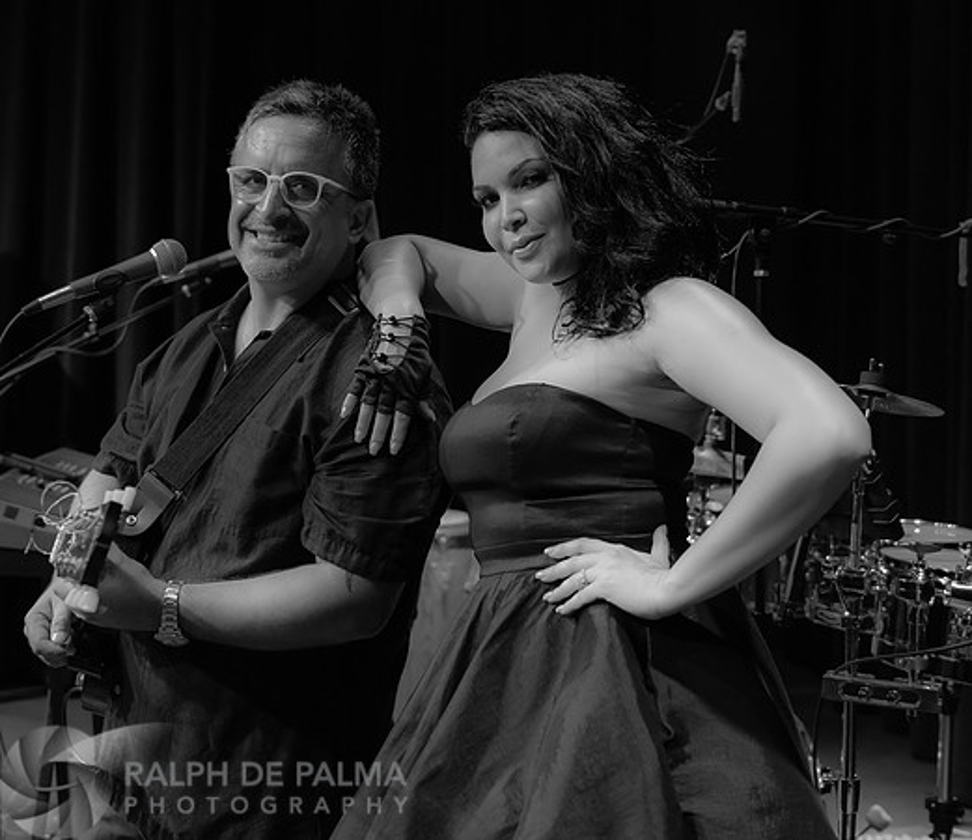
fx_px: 1575
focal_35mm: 53
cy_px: 328
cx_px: 493
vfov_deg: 29.8
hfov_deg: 34.3
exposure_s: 1/160
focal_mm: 34
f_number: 2.8
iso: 2000
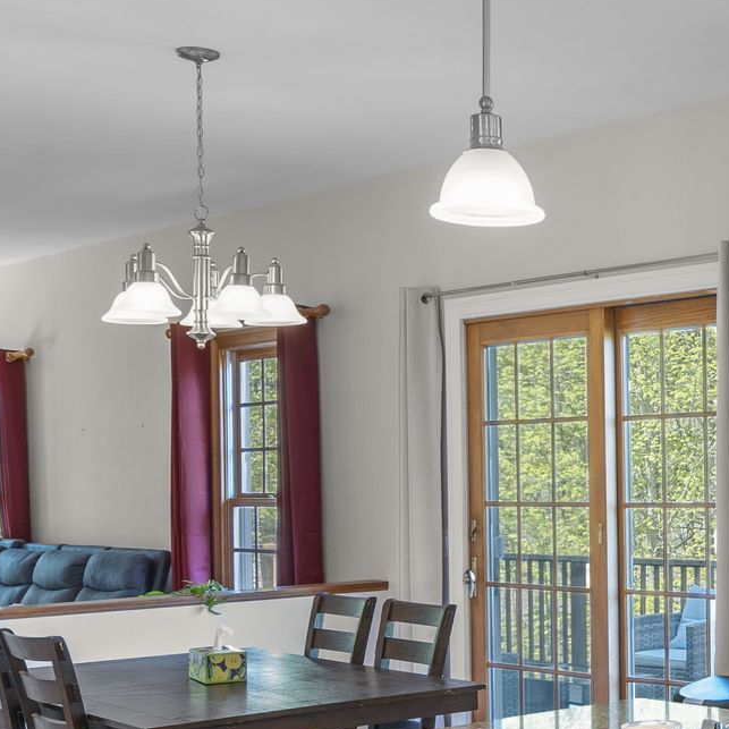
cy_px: 473
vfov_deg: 26.4
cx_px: 934
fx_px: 1549
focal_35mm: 65
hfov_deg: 23.6
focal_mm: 16
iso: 250
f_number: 9
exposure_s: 1/1.67
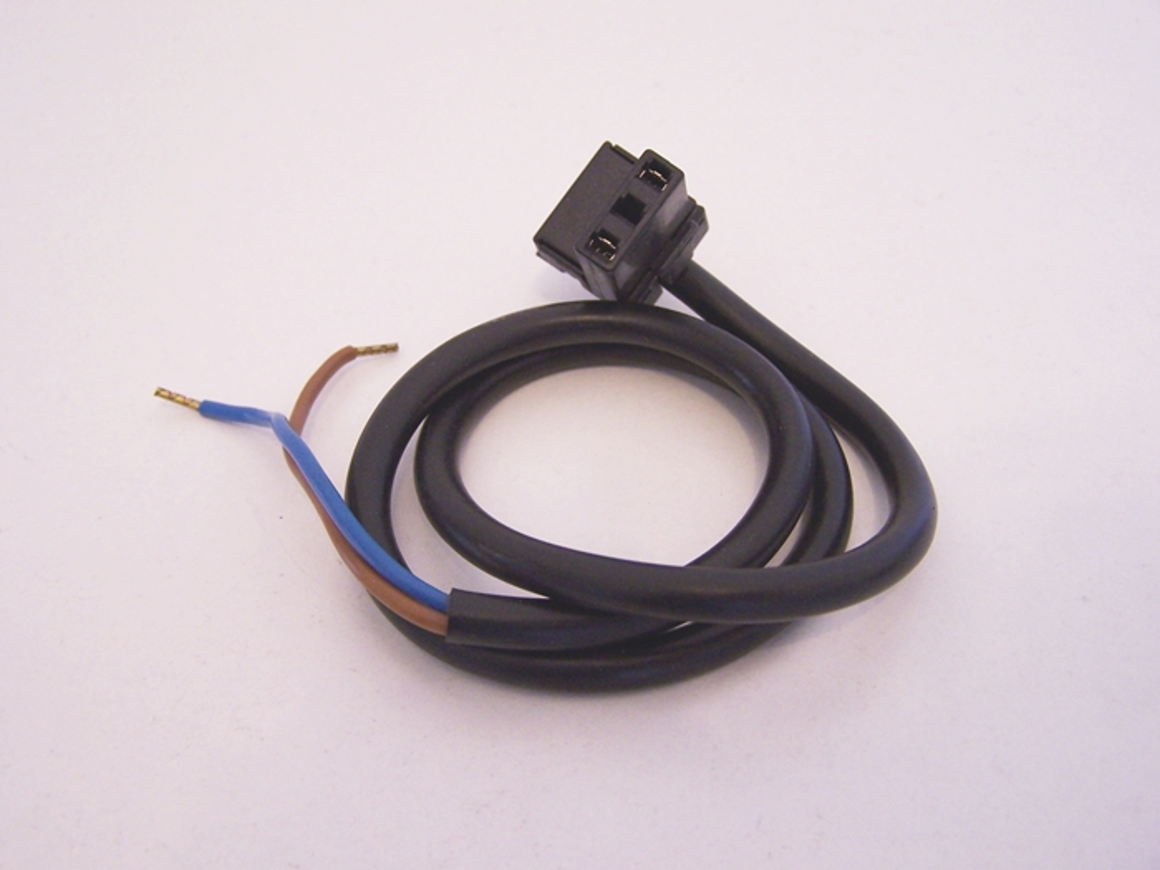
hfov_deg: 49.0
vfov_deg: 37.7
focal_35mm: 38
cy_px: 435
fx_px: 1273
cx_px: 580
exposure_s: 1/15
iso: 140
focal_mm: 6.3
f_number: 2.8
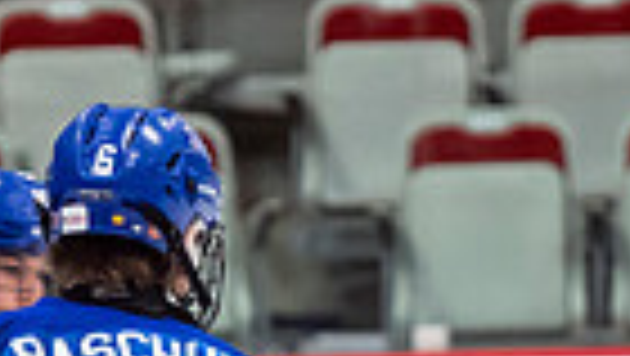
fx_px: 13709
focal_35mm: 820
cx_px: 912
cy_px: 995
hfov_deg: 2.6
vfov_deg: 1.5
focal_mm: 120
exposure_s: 1/800
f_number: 3.2
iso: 1600
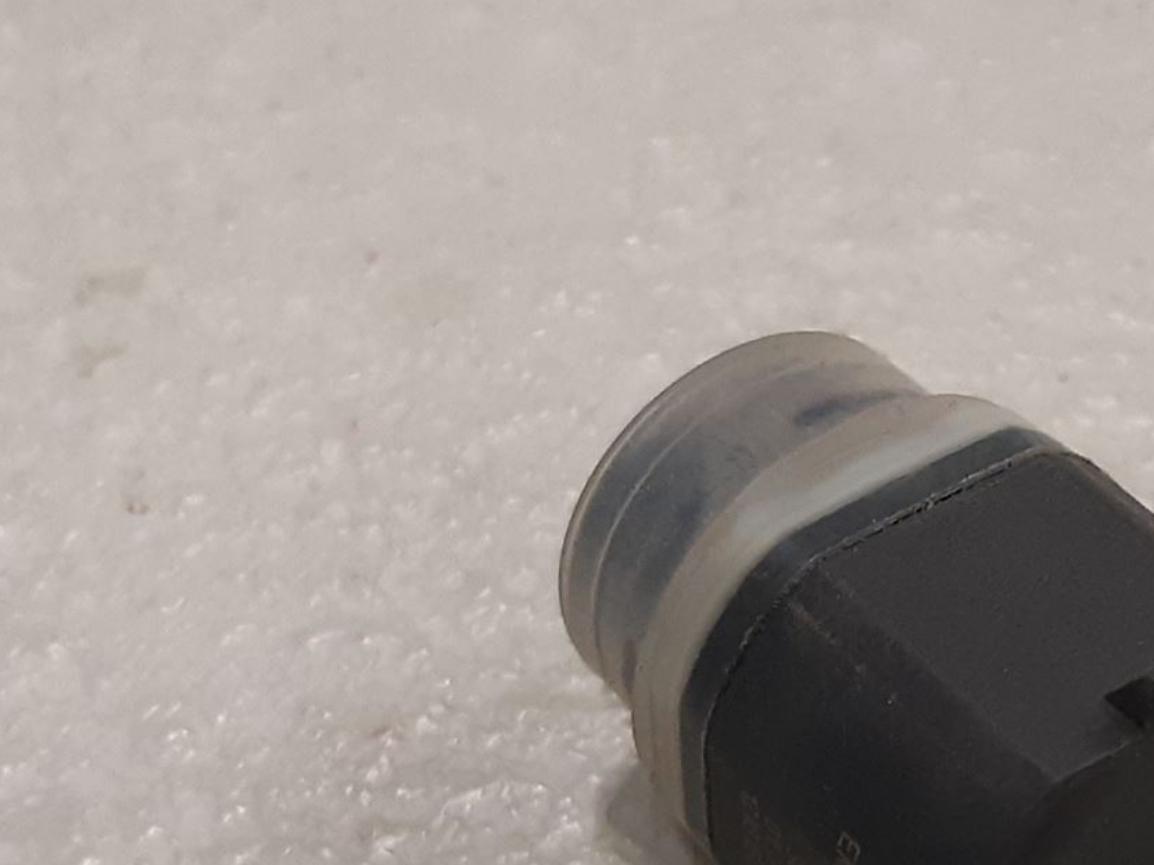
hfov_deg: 29.4
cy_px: 690
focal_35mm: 64
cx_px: 970
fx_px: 2134
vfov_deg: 22.6
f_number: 1.7
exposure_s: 1/50
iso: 200
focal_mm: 3.93
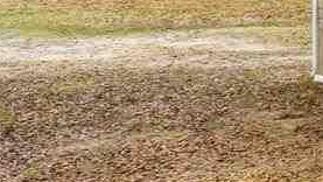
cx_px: 1065
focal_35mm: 128
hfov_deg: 10.1
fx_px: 1096
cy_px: -90
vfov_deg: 9.2
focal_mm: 11
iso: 100
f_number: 9.5
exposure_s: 1/60
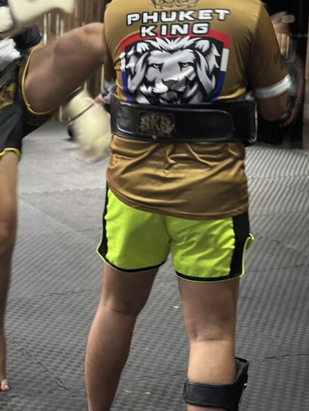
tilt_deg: -7.5
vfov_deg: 22.8
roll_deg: -3.7
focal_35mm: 85
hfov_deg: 17.3
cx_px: 67
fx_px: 1011
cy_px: 117
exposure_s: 1/33
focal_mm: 6.86
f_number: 1.78
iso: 320
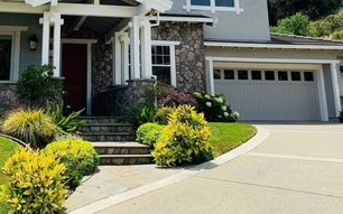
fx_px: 420
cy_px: 21
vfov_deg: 27.5
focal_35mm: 45
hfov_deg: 43.3
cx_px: 98
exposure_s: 1/3650
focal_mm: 4.25
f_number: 1.8
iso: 25
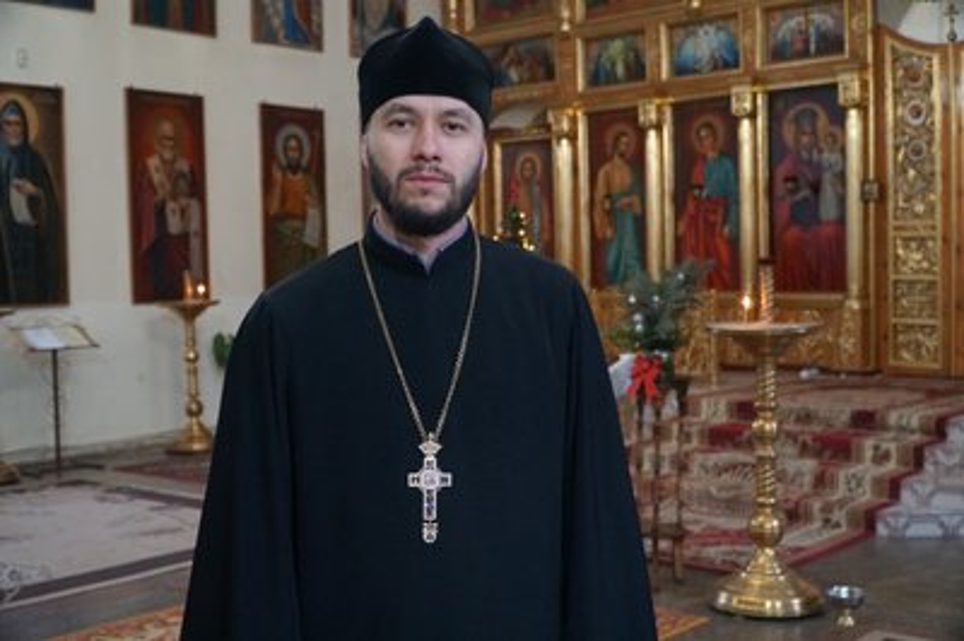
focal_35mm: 40
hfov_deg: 48.0
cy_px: 320
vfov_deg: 33.0
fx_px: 1084
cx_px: 482
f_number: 4
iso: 6400
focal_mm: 27
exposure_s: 1/160
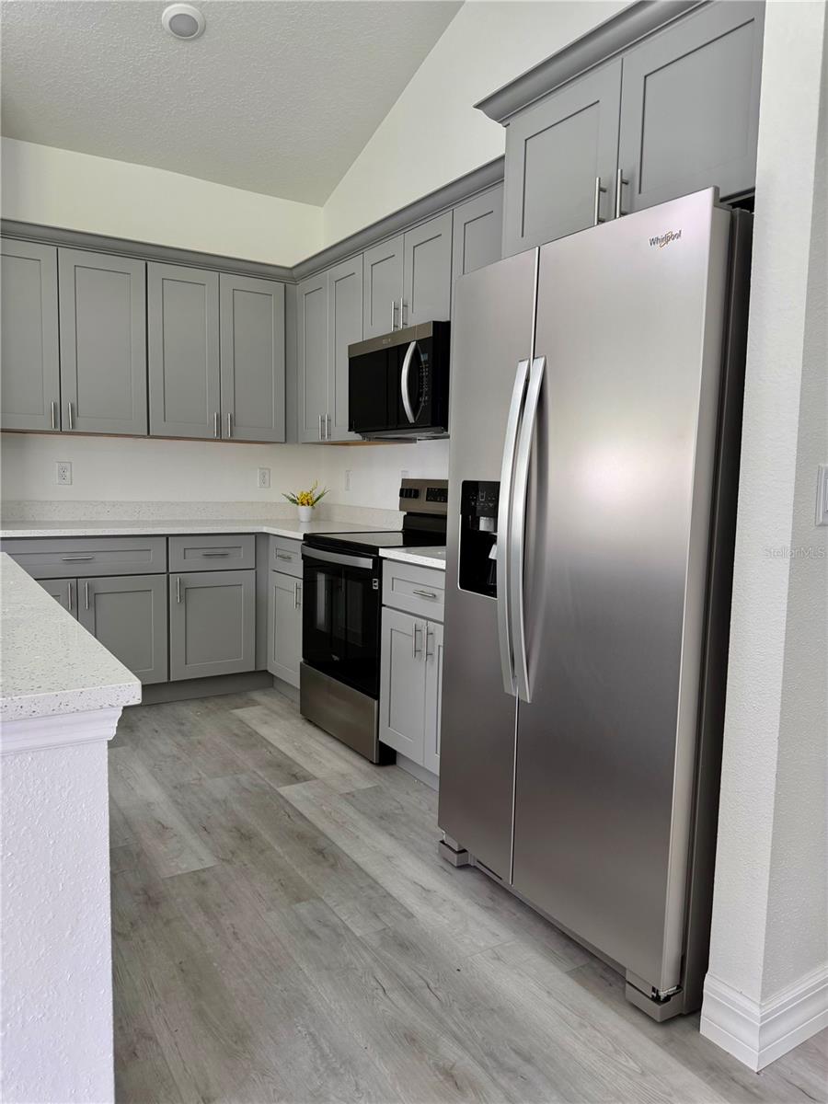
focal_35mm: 24
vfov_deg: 71.6
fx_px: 765
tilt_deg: -7.0
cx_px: 414
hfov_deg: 56.8
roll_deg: -1.4
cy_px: 552
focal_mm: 6.76
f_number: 1.78
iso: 125
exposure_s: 1/60
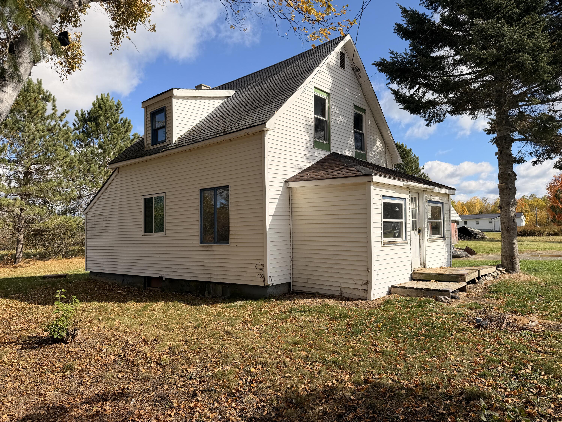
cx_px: 281
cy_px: 211
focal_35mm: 24
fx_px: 390
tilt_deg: +3.9
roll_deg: +1.1
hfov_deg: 71.6
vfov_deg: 56.8
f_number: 1.78
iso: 80
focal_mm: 6.76
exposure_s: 1/4167
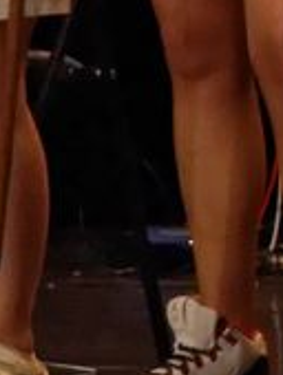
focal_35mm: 593
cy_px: -406
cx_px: 1198
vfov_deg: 3.3
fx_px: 6448
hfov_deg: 2.4
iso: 6400
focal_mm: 82
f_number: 4
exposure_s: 1/1600
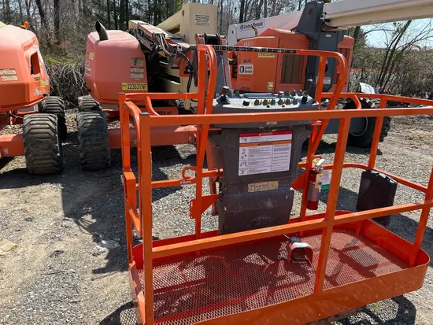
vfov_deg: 53.1
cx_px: 216
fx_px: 325
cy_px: 162
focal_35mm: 26
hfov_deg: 67.3
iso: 50
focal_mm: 5.7
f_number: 1.5
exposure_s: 1/2123
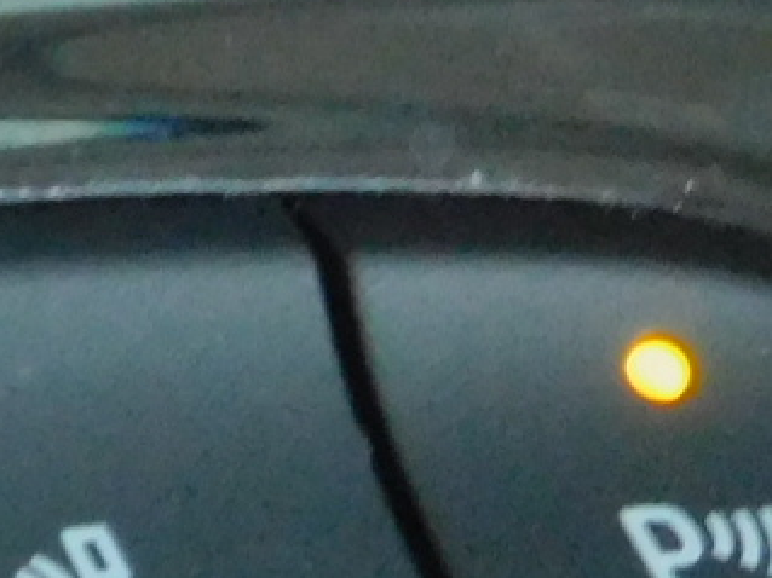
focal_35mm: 748
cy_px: 709
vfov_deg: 2.0
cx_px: -1137
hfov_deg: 2.6
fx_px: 16675
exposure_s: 1/15
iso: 560
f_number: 4.8
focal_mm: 18.8
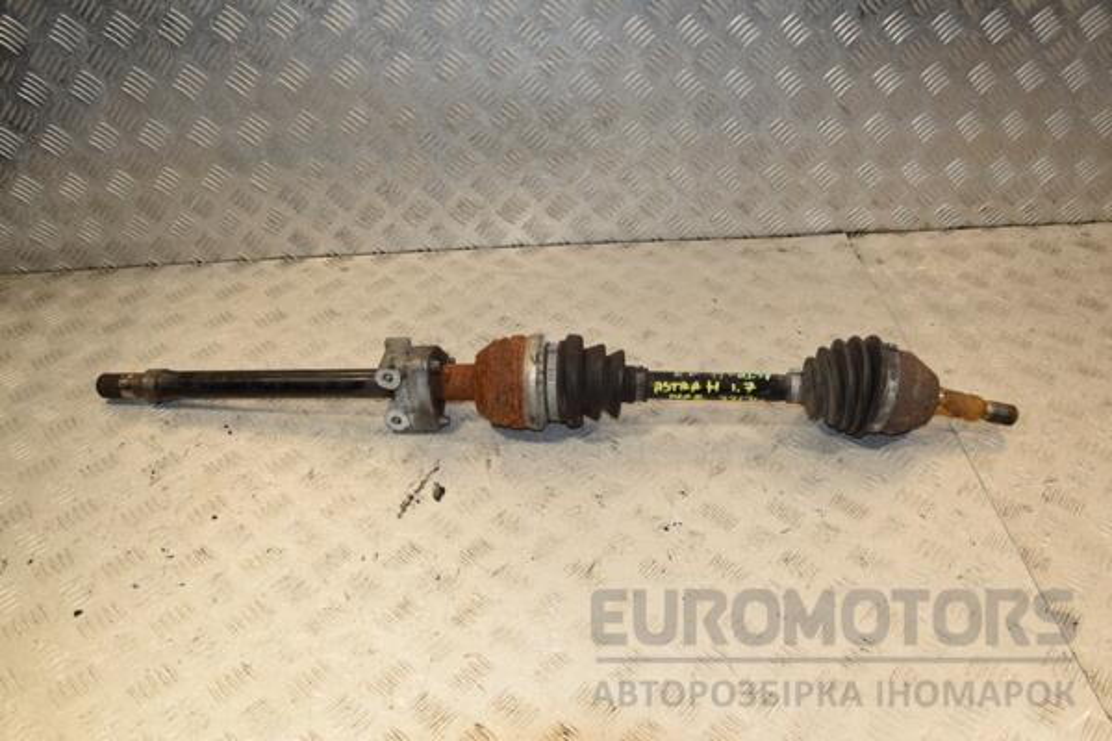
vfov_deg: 47.9
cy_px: 370
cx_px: 556
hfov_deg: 67.4
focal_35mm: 27
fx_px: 834
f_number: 9
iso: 800
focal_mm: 18
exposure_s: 1/200
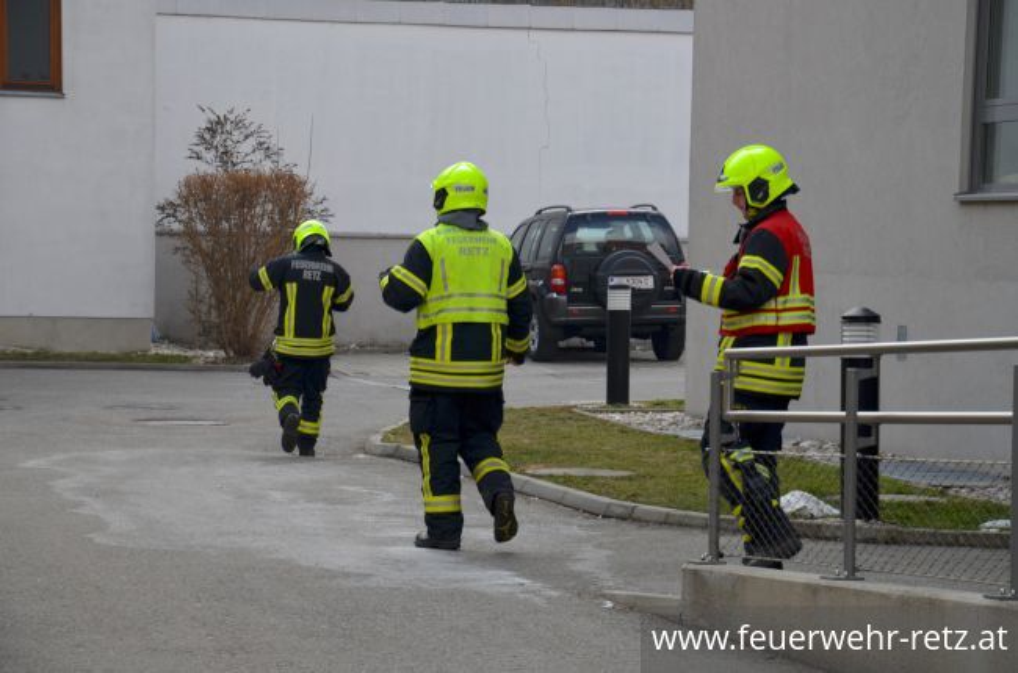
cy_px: 336
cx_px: 509
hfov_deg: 16.1
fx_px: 3597
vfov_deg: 10.7
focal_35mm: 128
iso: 140
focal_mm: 85
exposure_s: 1/250
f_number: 8
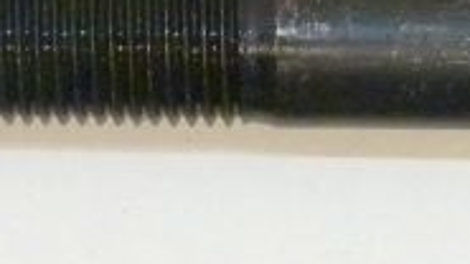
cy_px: 249
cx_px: 210
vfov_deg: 2.8
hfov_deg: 5.0
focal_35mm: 428
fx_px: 5333
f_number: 4.2
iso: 400
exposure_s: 1/30
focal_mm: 12.8
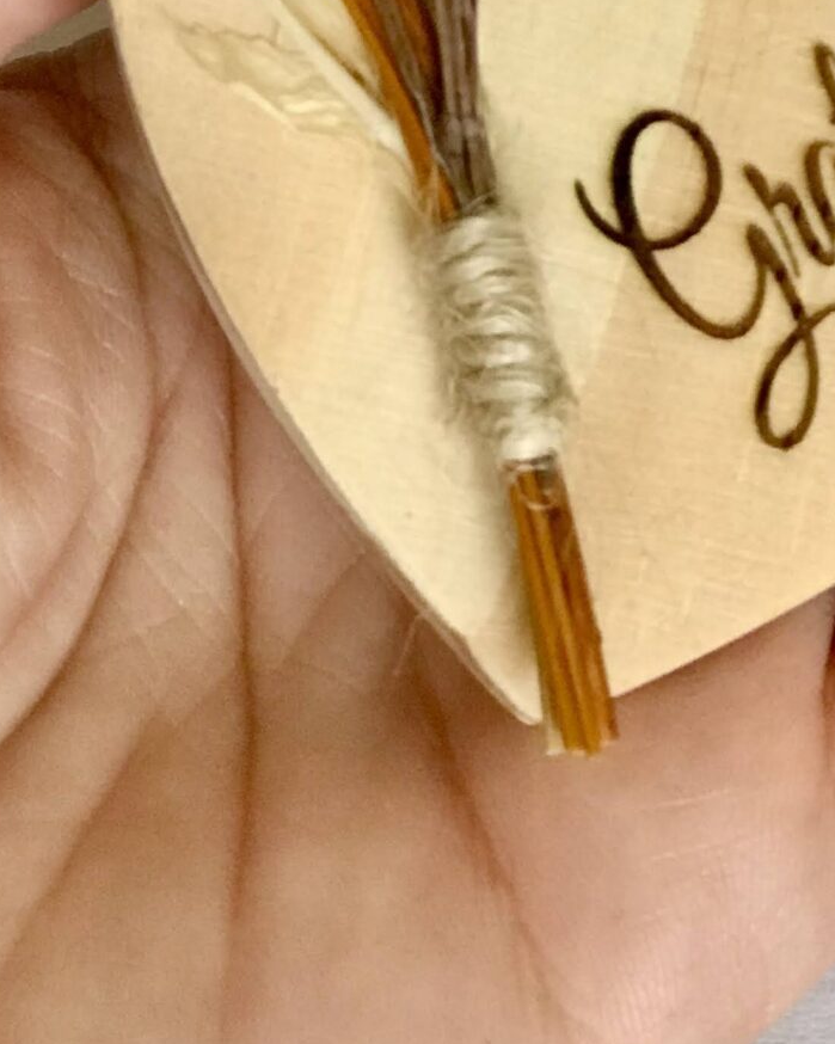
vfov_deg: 11.6
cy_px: -128
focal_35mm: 163
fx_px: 5036
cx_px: 759
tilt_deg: -64.9
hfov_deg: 9.4
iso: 50
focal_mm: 6.6
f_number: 2.8
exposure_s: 1/50
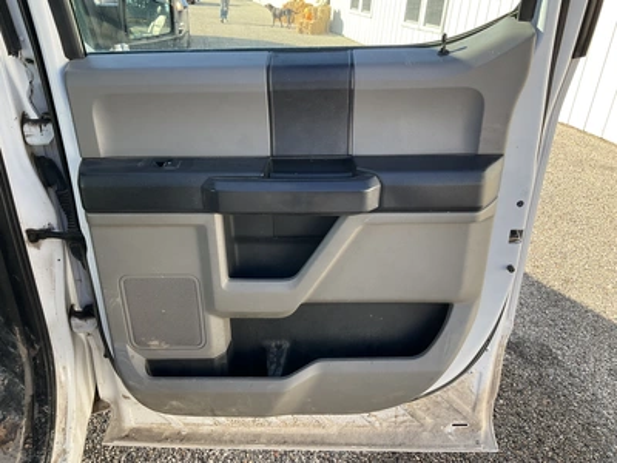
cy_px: 232
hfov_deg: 61.7
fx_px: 517
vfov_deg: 48.2
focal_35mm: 29
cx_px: 308
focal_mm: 3
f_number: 1.8
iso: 25
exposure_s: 1/251
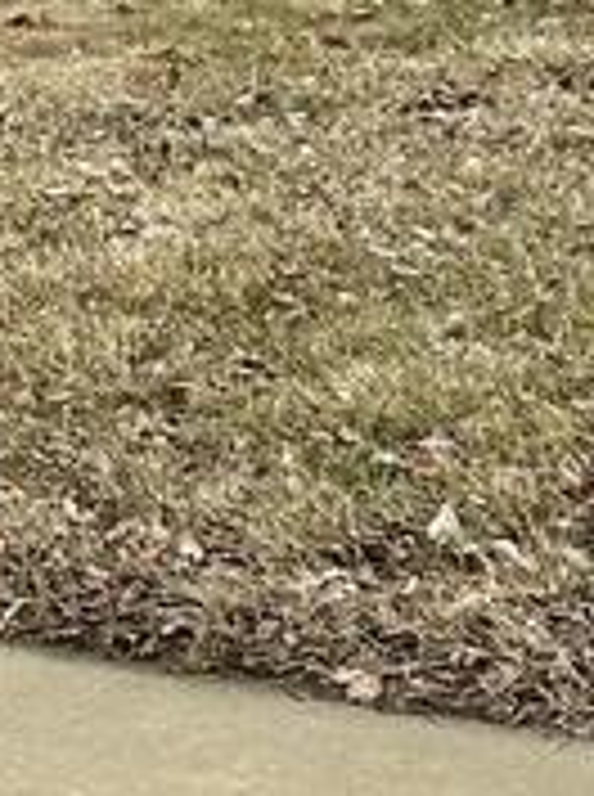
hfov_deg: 8.4
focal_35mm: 159
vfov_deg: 12.1
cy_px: -189
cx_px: -891
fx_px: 3651
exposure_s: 1/1511
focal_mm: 5.7
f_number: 1.5
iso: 50
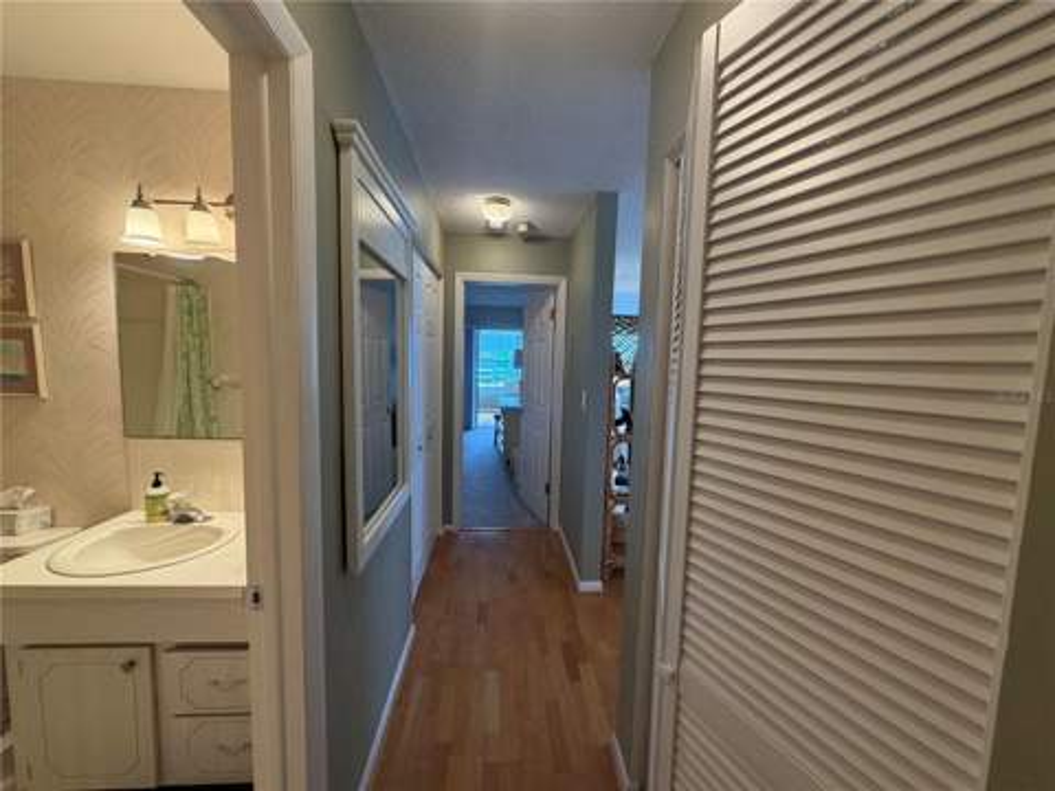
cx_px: 528
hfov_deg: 102.1
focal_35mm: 14
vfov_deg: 85.7
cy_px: 396
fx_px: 427
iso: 160
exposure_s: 1/60
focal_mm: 2.22
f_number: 2.2
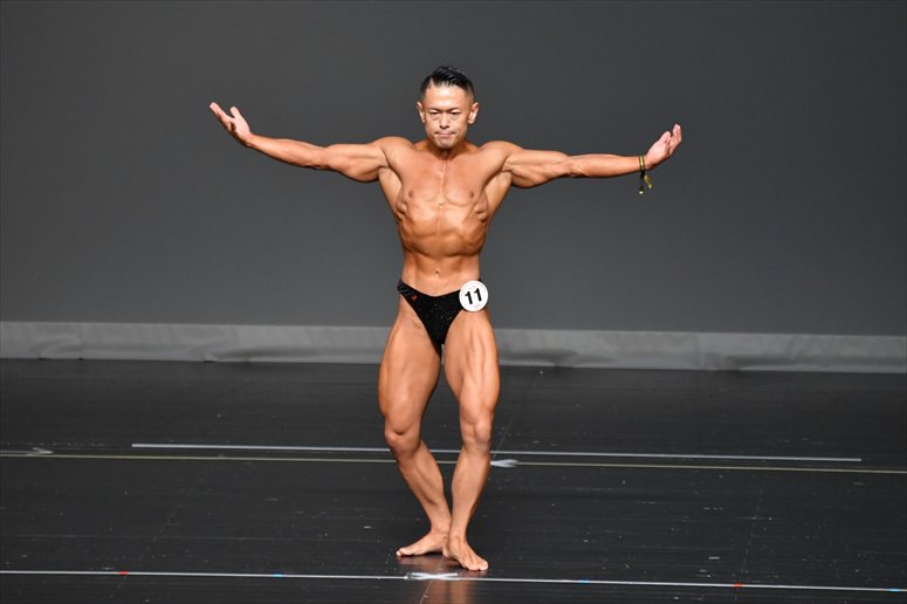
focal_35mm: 375
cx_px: 454
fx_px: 9443
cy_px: 302
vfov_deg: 3.7
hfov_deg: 5.5
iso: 2500
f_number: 5.6
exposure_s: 1/400
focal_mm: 250
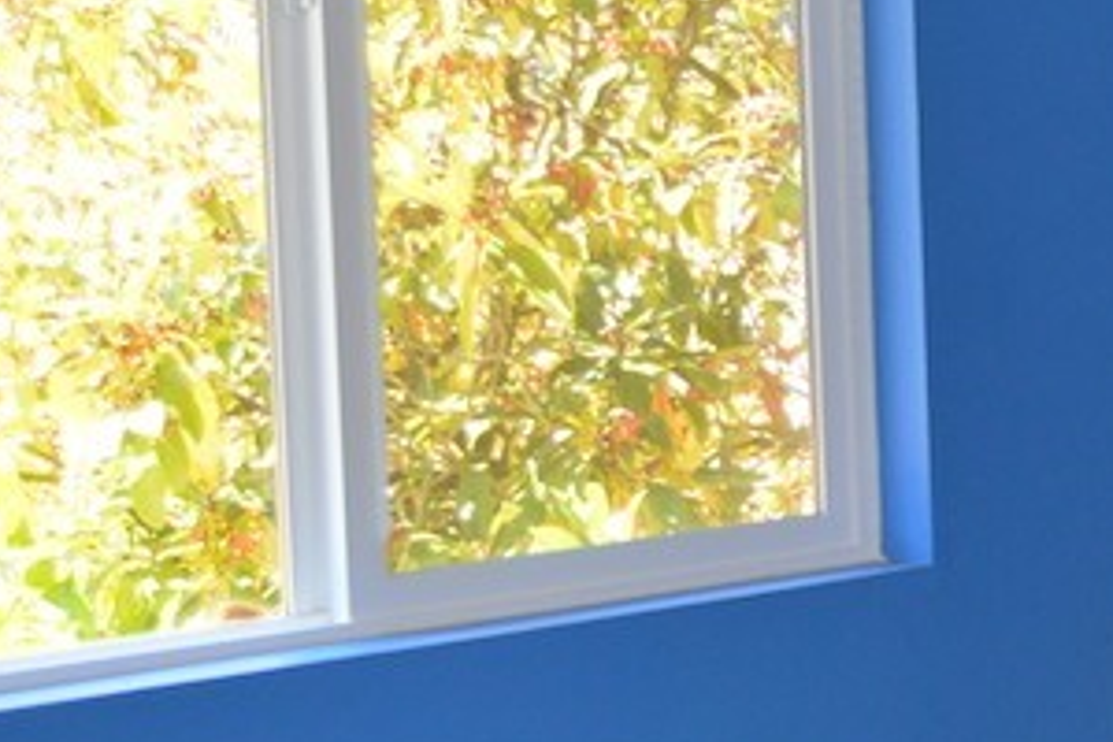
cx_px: 1402
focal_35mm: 133
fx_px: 4112
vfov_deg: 10.3
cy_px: 336
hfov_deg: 14.8
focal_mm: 26
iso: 400
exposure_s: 1/80
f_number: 4.2
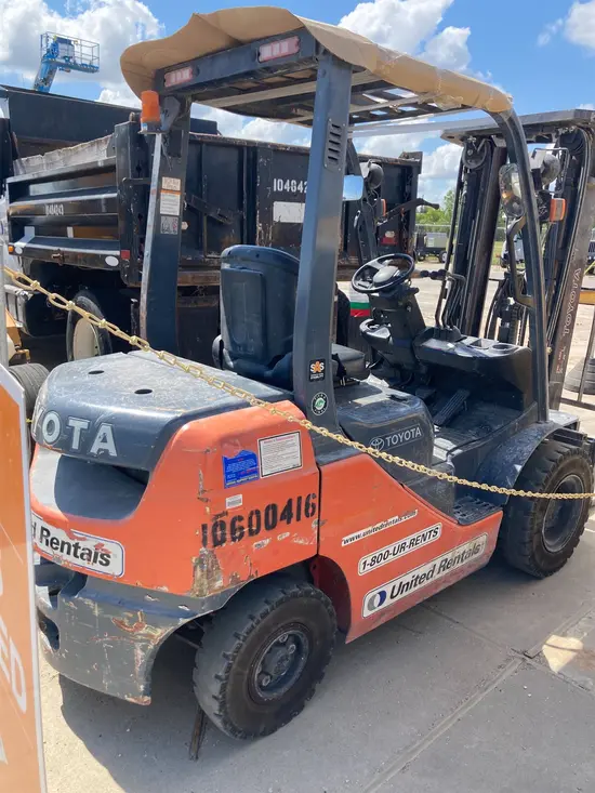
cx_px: 298
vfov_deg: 63.4
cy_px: 396
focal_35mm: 28
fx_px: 642
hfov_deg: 49.8
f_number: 1.8
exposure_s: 1/852
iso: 20
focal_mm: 3.99
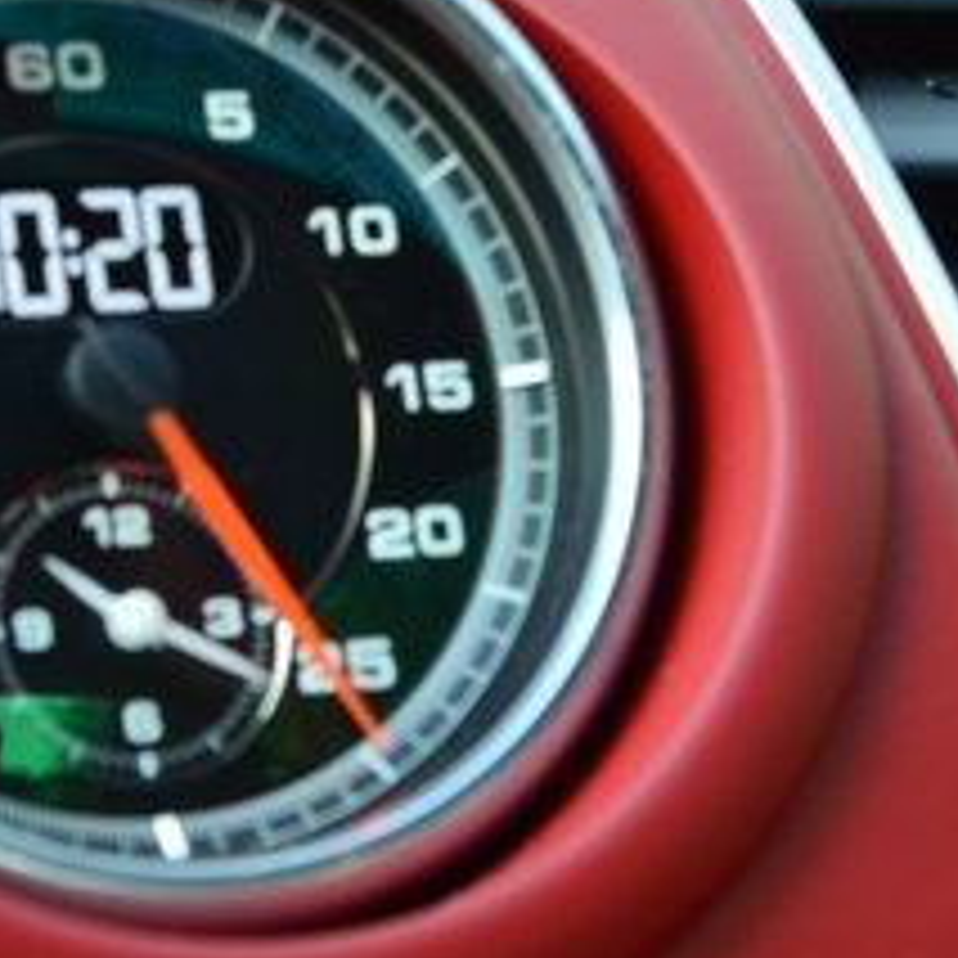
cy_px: 430
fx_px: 4884
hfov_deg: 11.1
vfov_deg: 11.2
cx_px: 135
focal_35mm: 156
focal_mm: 34
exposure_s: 1/50
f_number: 10
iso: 400
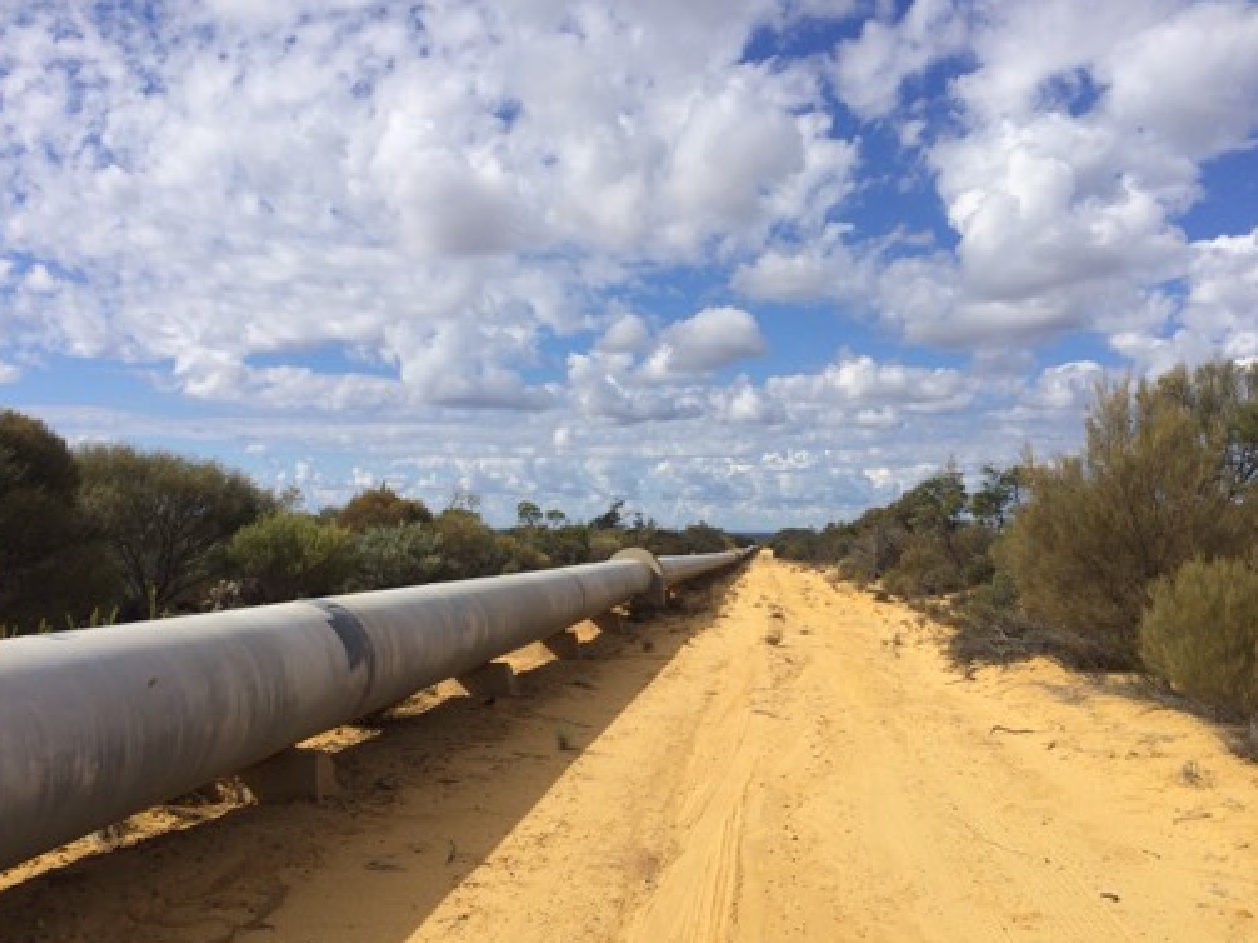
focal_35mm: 30
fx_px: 1090
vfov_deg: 46.8
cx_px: 615
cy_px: 483
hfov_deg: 60.0
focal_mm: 4.15
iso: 32
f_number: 2.2
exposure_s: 1/4115
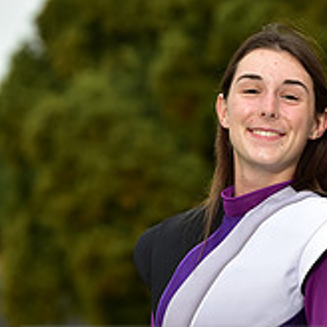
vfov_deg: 4.1
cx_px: 376
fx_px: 4510
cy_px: 353
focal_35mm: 422
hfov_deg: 4.1
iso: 500
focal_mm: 140
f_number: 5.6
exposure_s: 1/250
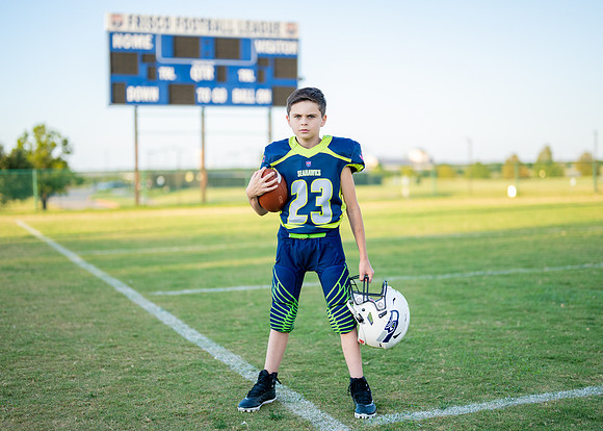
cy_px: 216
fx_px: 988
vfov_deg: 24.6
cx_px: 315
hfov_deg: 33.9
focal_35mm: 58
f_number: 1.2
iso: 160
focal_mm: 50
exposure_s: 1/2000
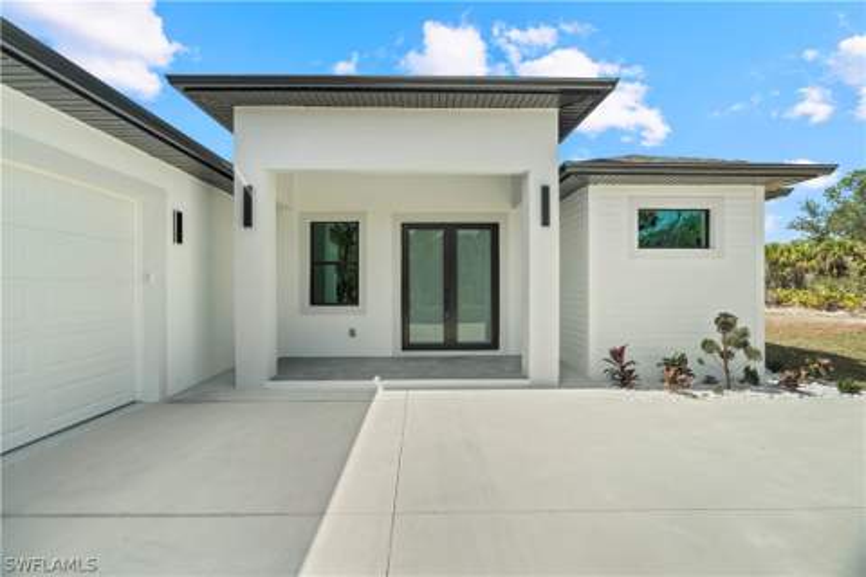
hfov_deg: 96.7
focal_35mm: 16
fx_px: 385
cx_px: 433
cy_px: 288
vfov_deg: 73.7
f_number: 6.3
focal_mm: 16
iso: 320
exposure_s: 1/400
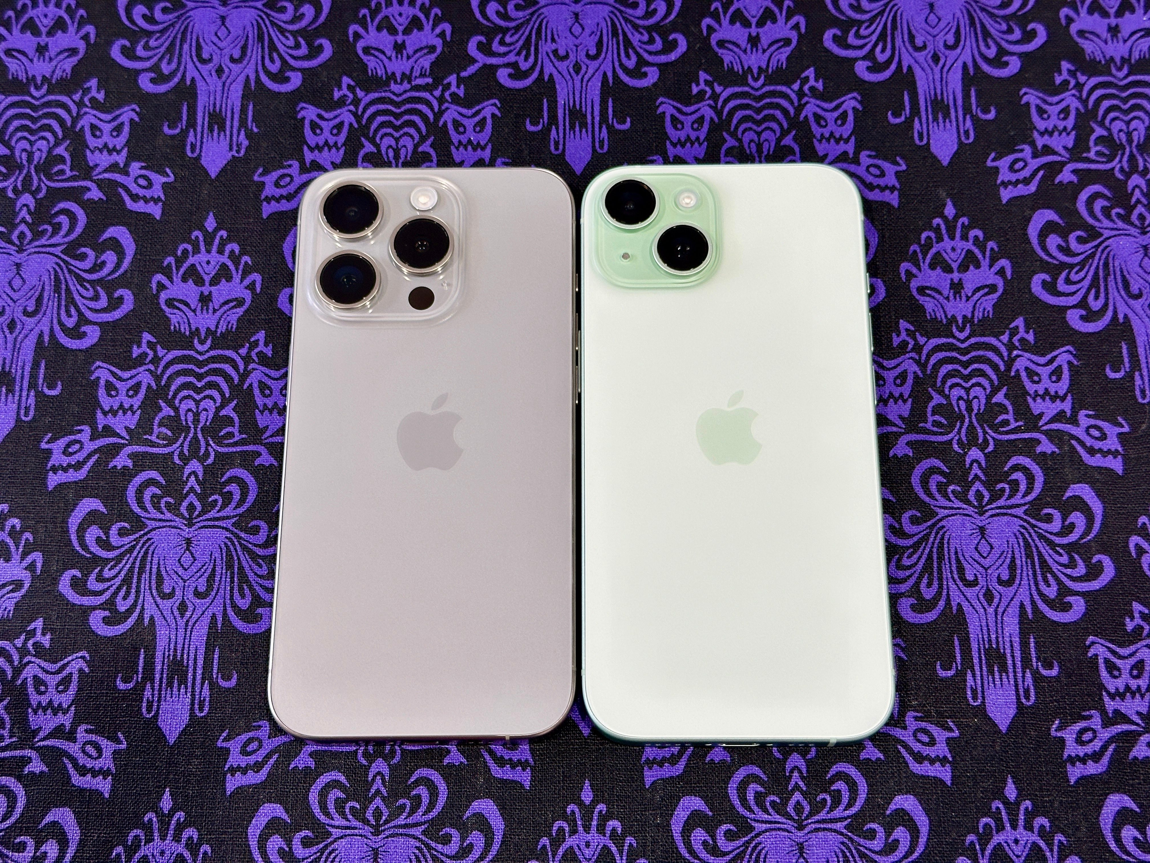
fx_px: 1595
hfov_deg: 39.7
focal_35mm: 48
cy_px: 432
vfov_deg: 30.3
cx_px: 575
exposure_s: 1/60
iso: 100
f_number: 1.78
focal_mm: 6.86
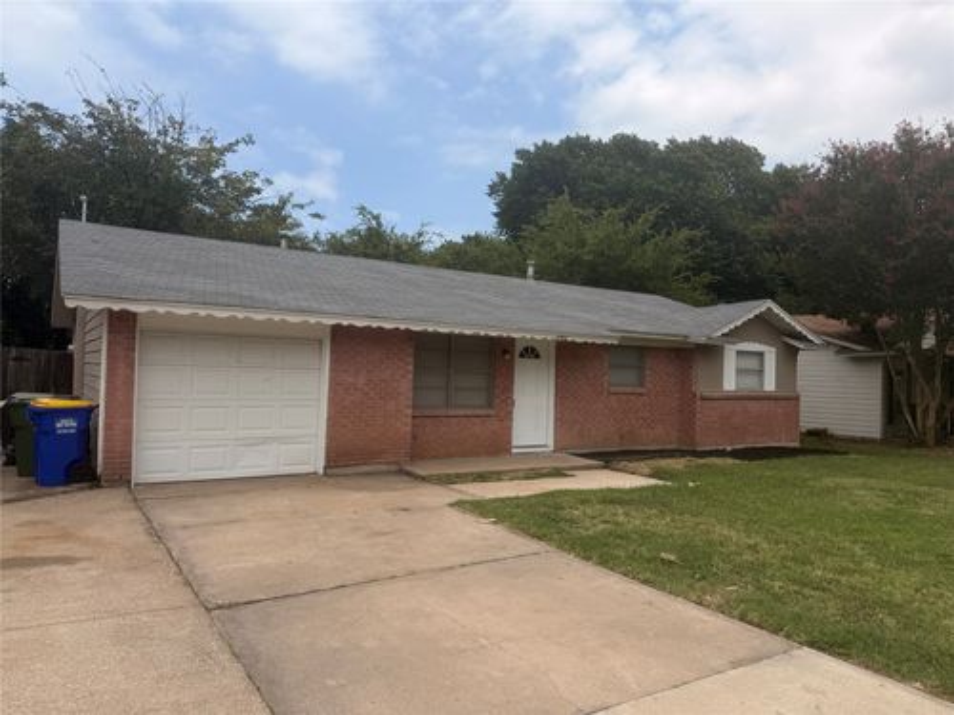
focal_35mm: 24
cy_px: 358
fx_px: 661
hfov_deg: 71.6
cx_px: 477
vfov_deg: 56.8
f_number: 1.78
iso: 80
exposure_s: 1/5319
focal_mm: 6.76
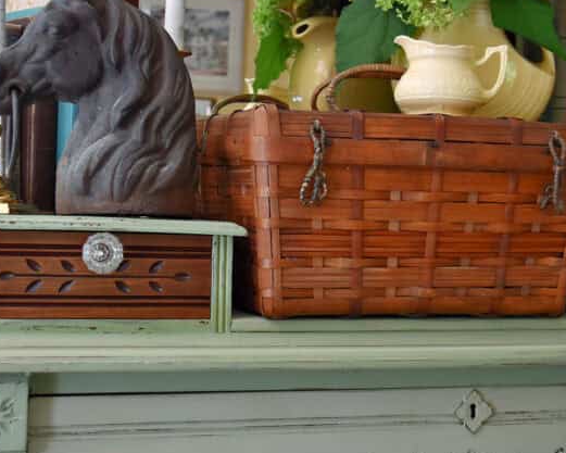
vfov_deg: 21.2
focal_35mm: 72
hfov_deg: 26.4
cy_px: 269
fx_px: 1206
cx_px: 268
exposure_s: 1/60
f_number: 4
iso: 800
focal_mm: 26
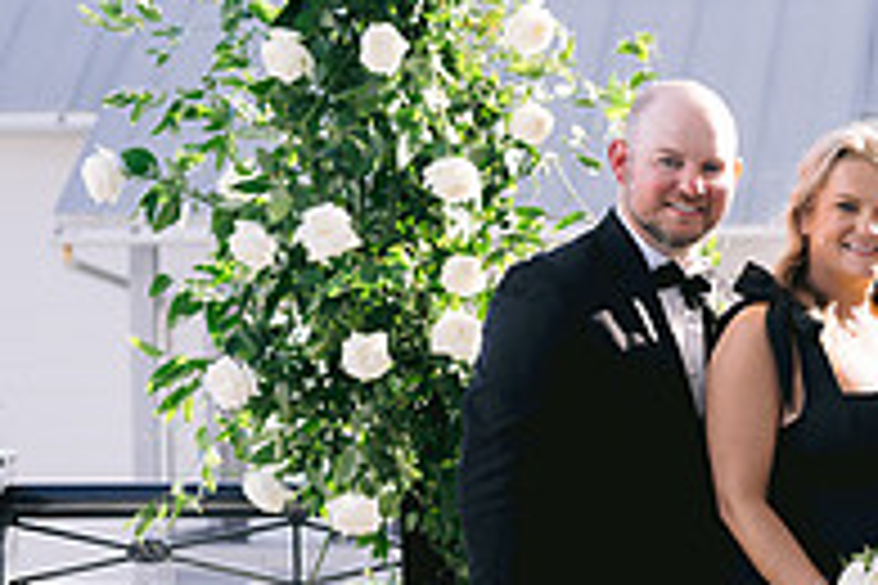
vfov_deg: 9.2
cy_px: 488
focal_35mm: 149
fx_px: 3634
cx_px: 1270
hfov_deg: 13.1
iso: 200
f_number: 2.8
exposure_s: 1/640
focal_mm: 50
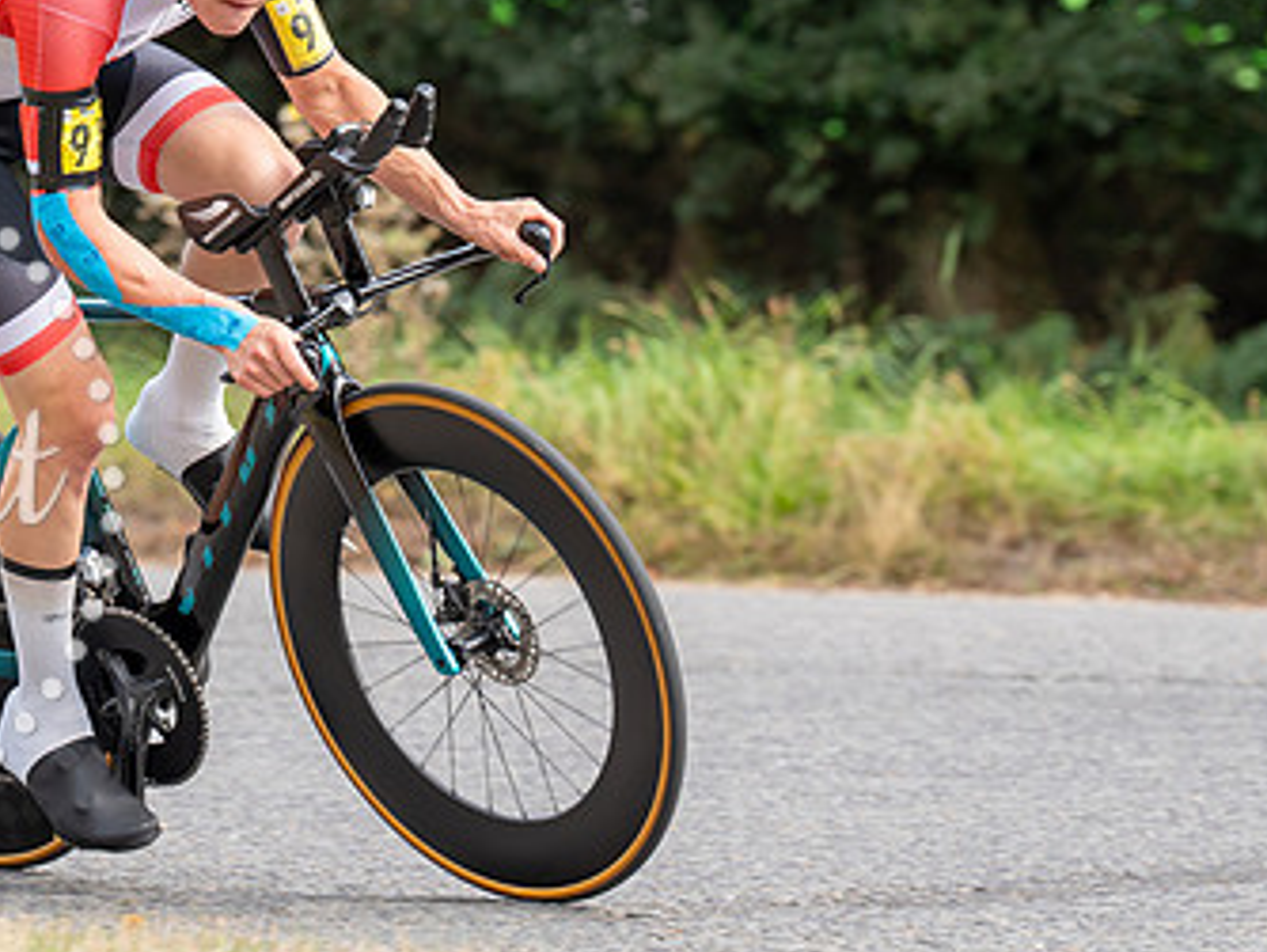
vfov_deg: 4.8
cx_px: 89
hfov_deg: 6.4
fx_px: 11318
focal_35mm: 309
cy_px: 112
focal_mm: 149
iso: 500
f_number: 4
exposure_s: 1/1000
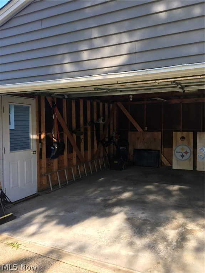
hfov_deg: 48.2
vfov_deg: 61.7
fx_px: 229
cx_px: 102
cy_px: 136
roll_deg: +1.4
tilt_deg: -5.9
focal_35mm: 29
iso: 25
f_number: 2.2
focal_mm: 4.15
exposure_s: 1/246
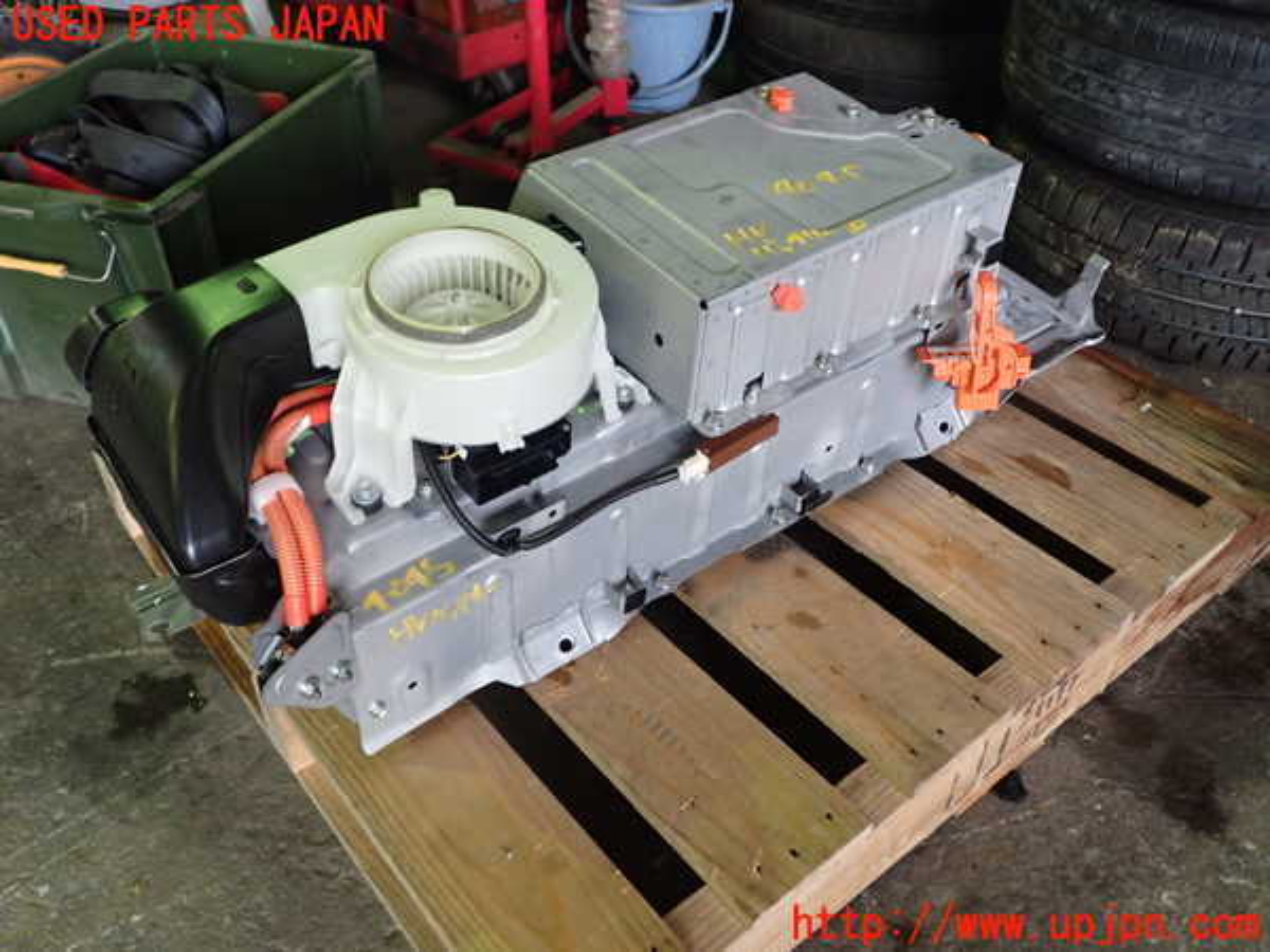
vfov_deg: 46.8
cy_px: 476
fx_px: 1101
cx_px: 635
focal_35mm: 30
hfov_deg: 60.0
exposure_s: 1/30
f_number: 2.3
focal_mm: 5.4
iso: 400
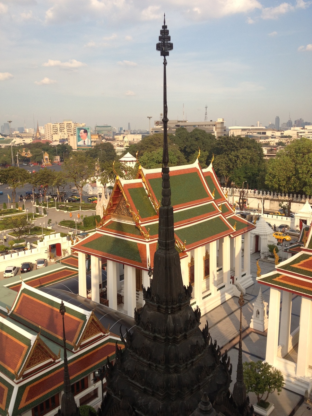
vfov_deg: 52.6
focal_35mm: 35
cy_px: 208
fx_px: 421
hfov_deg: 40.7
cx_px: 156
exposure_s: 1/863
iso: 64
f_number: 2.4
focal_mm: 4.28
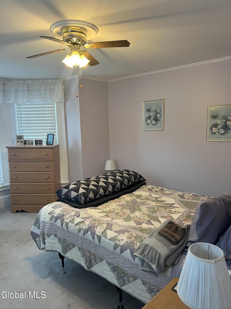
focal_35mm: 26
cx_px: 116
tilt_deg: -5.2
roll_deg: +1.7
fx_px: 231
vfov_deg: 67.3
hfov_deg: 53.1
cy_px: 154
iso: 125
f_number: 1.5
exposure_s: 1/60
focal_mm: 5.7
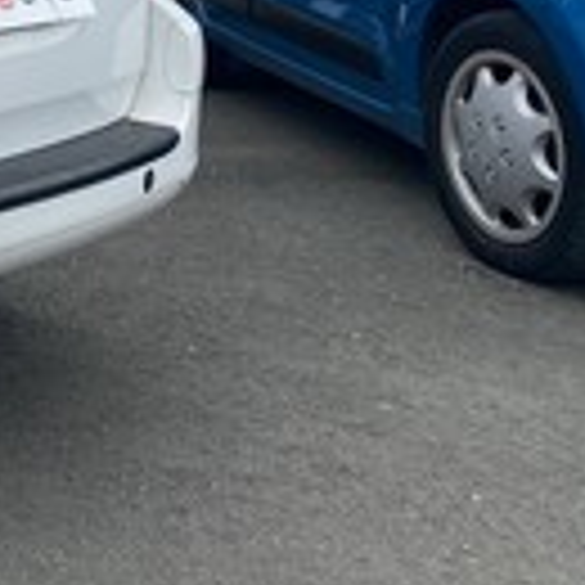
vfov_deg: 17.6
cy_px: -250
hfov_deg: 15.7
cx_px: -549
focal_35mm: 90
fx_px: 1721
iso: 32
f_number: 1.8
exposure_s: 1/2066
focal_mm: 4.25
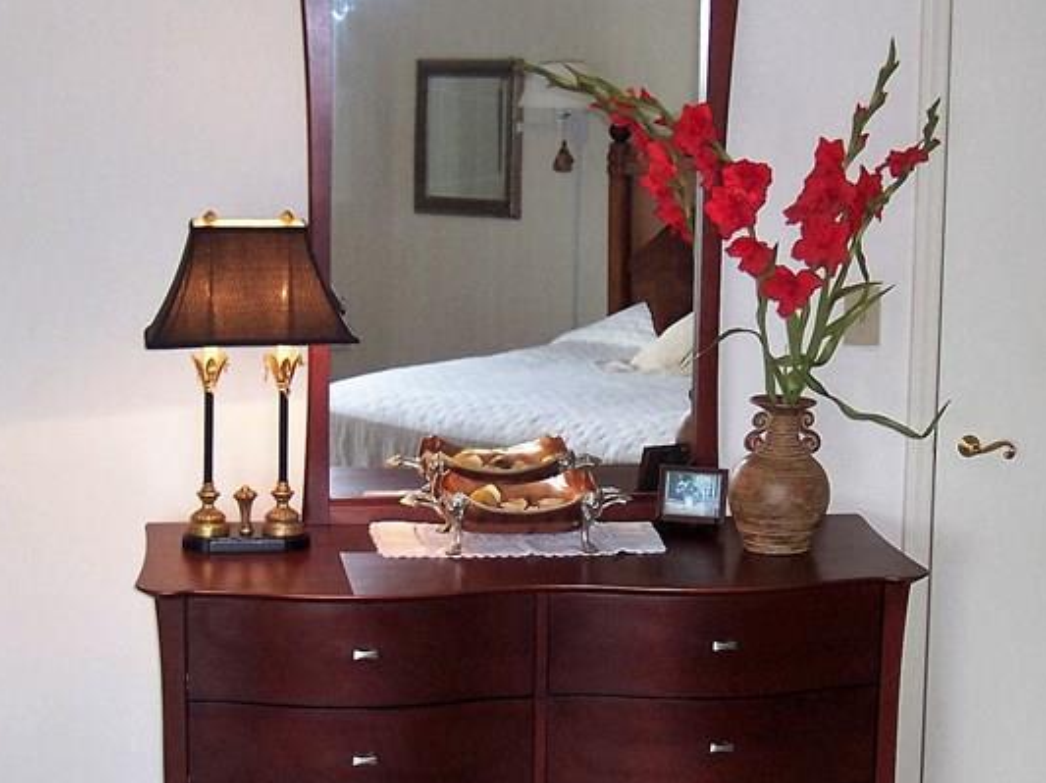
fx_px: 2204
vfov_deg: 20.1
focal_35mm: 73
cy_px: 341
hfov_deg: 26.7
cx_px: 587
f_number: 2.8
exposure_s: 1/30
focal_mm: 8
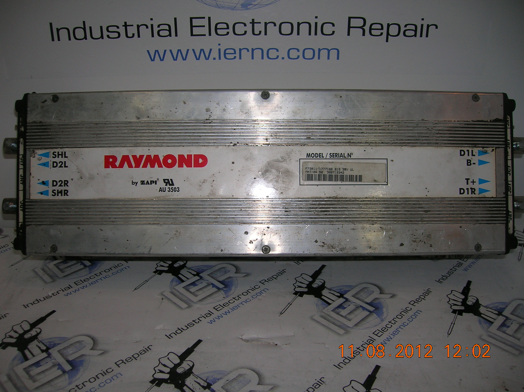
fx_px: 514
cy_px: 196
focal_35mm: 34
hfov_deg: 54.0
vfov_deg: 41.7
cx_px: 262
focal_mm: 5.7
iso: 50
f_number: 2.9
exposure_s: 1/60.1
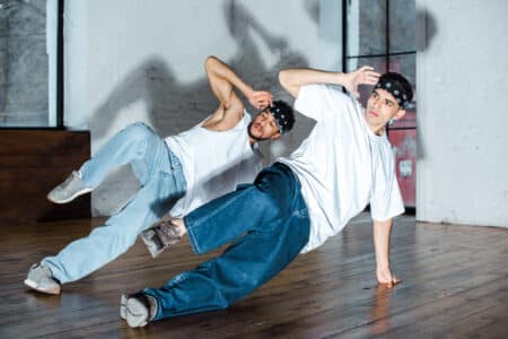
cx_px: 254
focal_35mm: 50
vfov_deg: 27.0
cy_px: 170
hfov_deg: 39.6
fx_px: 706
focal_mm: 50
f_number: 3.5
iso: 100
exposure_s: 1/200
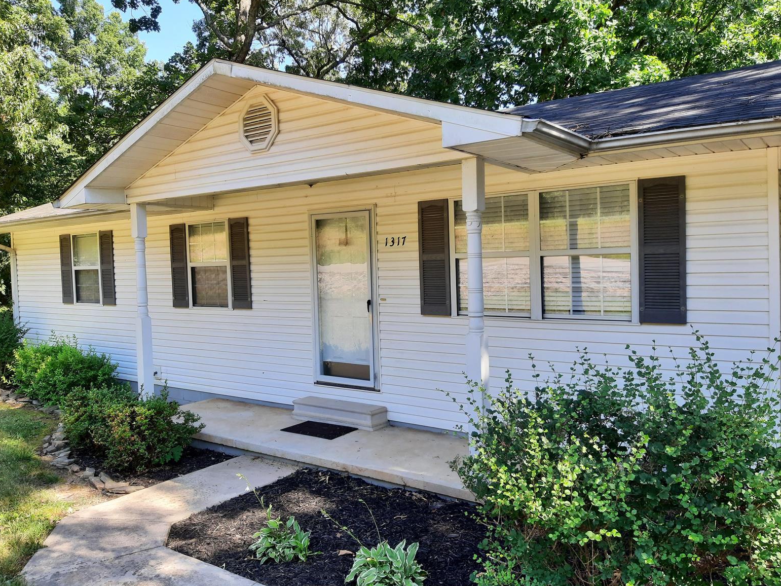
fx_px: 609
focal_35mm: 27
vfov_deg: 51.4
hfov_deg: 65.3
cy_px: 290
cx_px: 384
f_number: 1.7
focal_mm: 3.92
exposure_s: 1/268
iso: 40
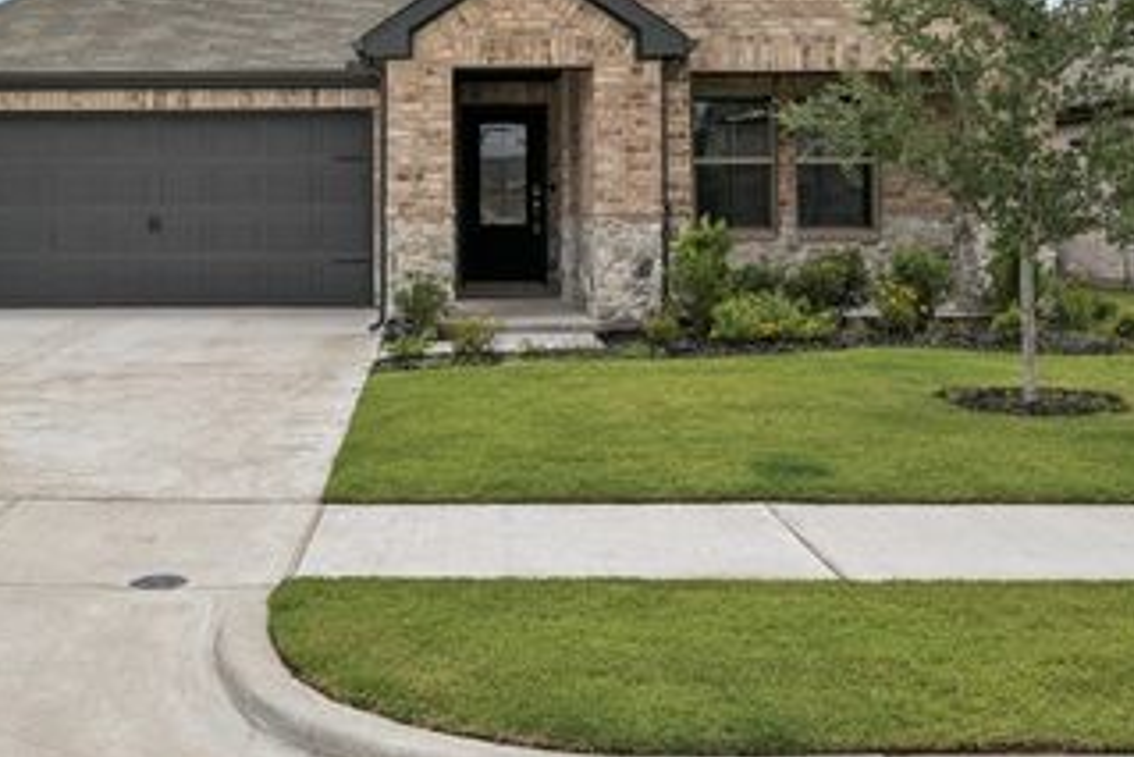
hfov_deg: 41.6
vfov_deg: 28.2
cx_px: 416
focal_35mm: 47
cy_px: 172
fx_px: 1481
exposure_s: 1/1000
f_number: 8
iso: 400
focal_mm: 30
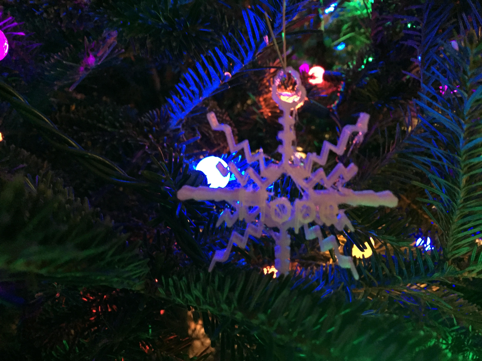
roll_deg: -0.8
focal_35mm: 29
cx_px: 241
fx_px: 404
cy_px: 180
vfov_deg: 48.2
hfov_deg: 61.7
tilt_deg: -7.7
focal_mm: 4.15
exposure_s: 1/15
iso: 800
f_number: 2.2
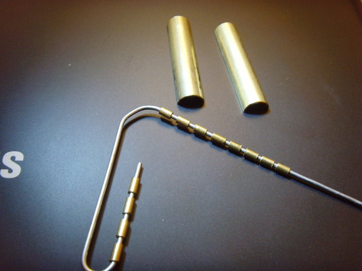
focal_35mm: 39
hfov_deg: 47.9
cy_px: 136
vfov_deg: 36.8
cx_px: 181
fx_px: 408
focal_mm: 6.6
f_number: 3.5
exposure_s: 1/2
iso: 200
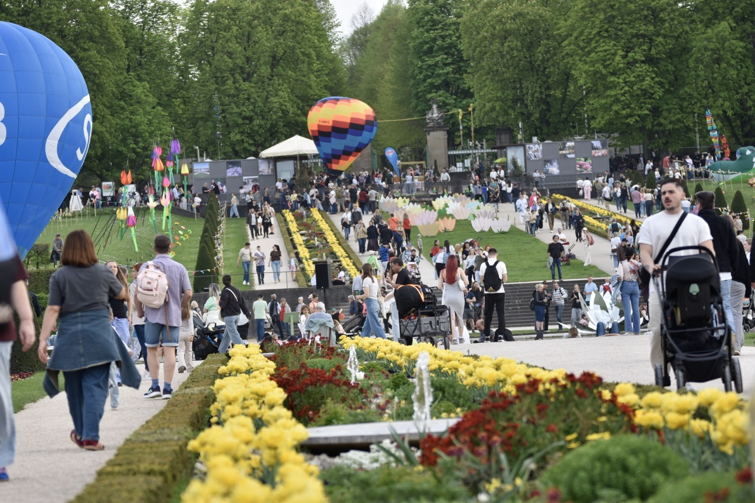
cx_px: 378
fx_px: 3648
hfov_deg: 11.8
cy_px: 252
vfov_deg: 7.9
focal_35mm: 174
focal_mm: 116
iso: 100
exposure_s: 1/200
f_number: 4.2
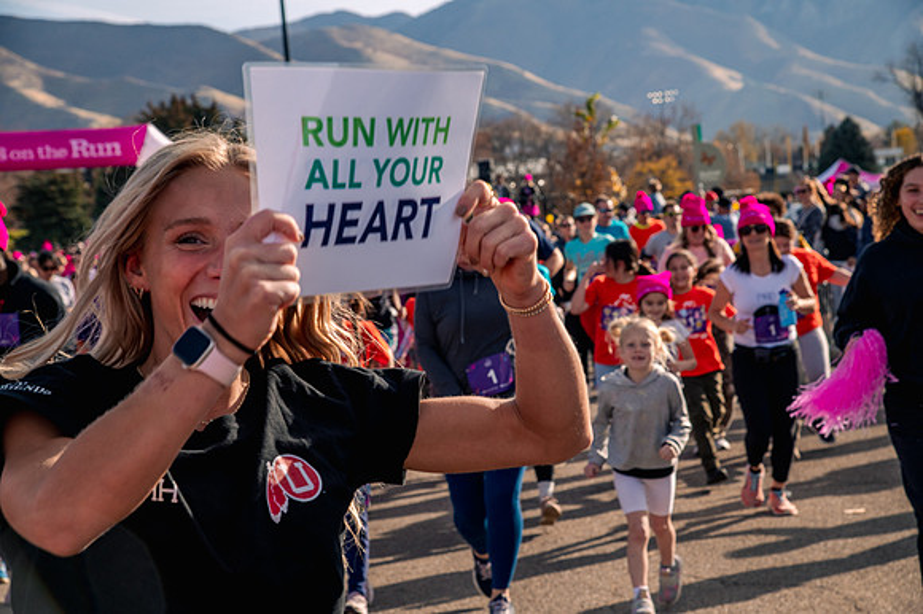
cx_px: 462
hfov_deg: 23.9
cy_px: 307
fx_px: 2178
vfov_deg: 16.1
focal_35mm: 85
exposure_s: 1/1000
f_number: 10
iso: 800
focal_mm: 85
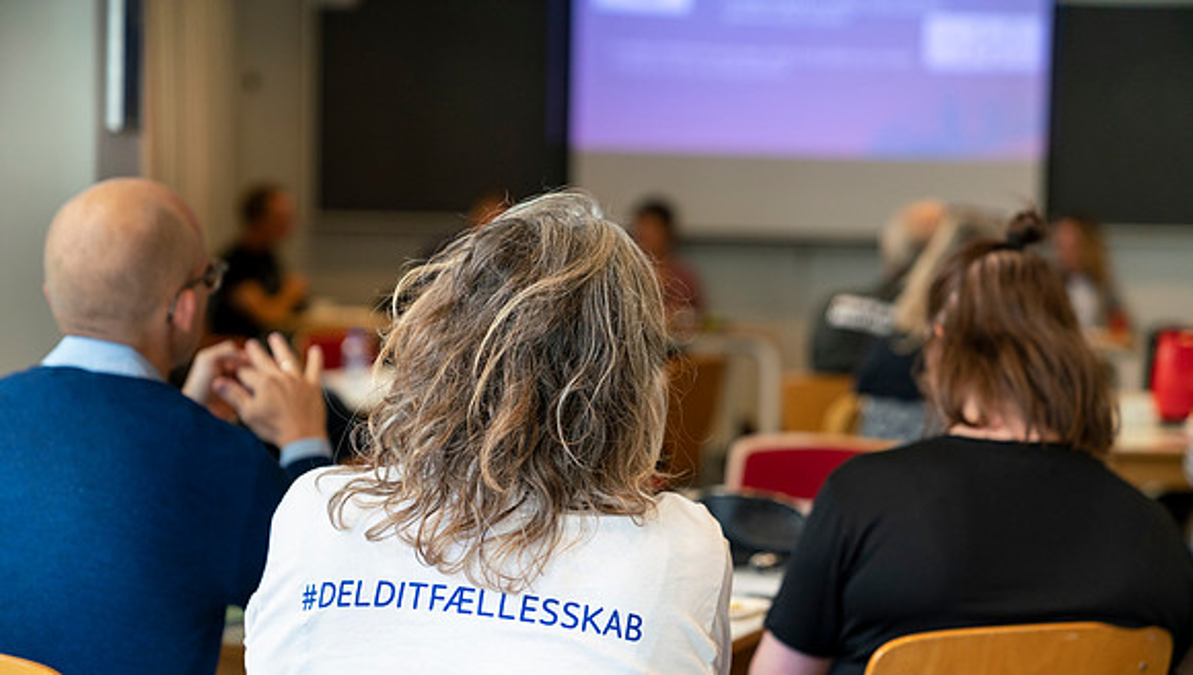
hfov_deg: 28.8
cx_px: 596
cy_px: 398
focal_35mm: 73
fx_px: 2320
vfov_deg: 16.5
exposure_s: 1/250
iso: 1250
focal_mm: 70
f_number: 2.8
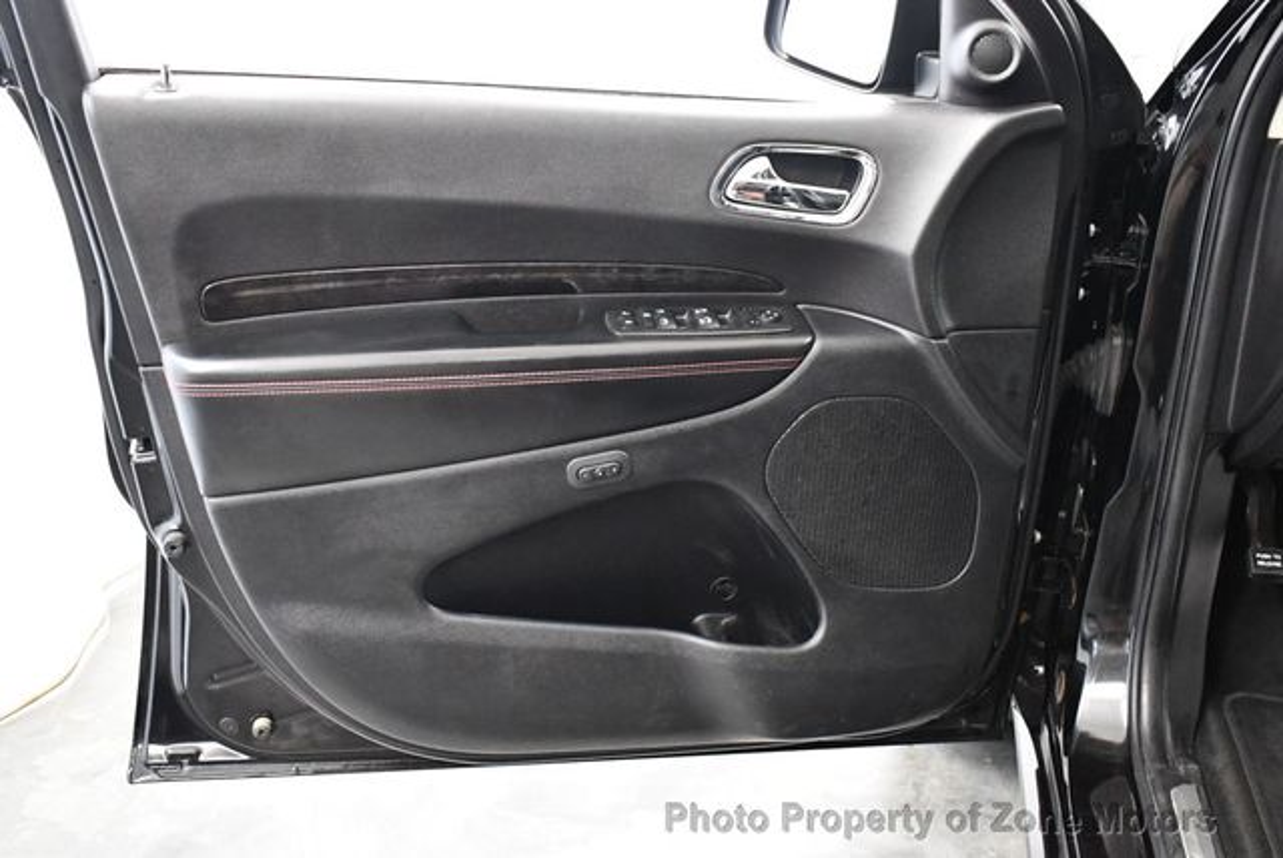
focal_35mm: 36
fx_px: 1284
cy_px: 429
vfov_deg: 36.9
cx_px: 642
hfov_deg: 53.1
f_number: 3.5
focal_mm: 18
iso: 4500
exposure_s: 1/60
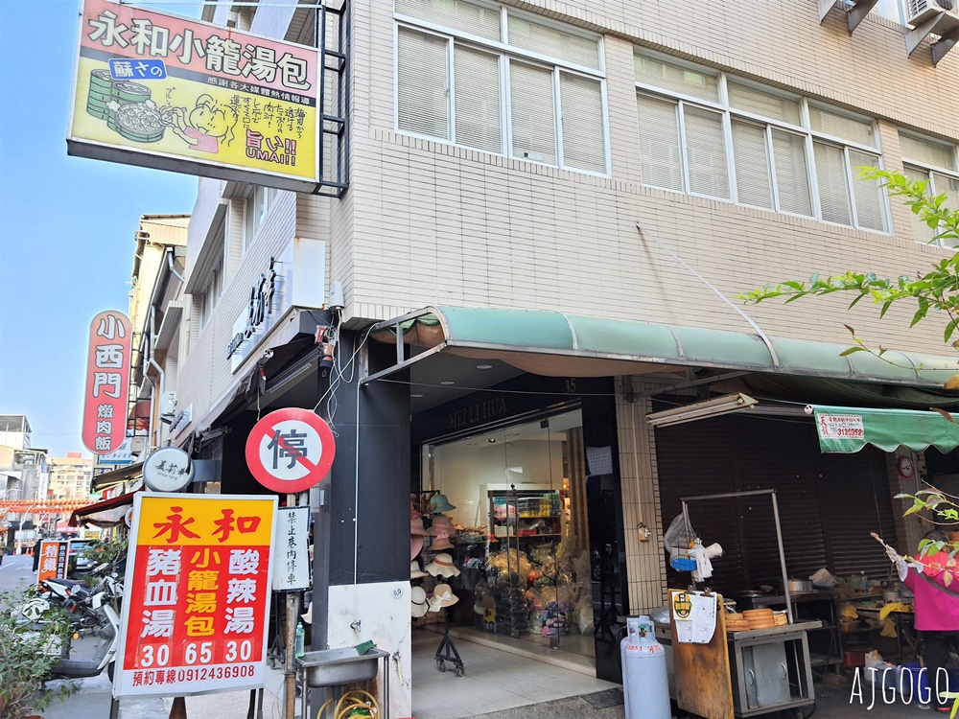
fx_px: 720
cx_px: 480
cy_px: 360
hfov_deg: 67.3
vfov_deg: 53.1
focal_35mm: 26
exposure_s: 1/195
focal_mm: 4.32
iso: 50
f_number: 1.7
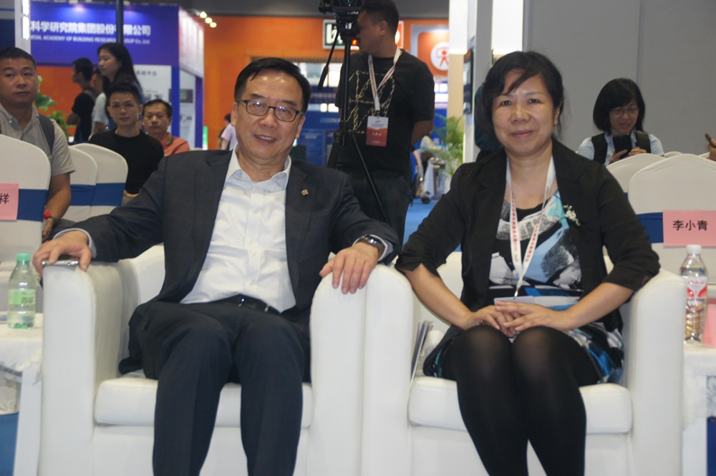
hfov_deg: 27.0
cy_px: 238
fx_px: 1490
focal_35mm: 75
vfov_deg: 18.2
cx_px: 358
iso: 640
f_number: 5
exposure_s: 1/80
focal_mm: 50
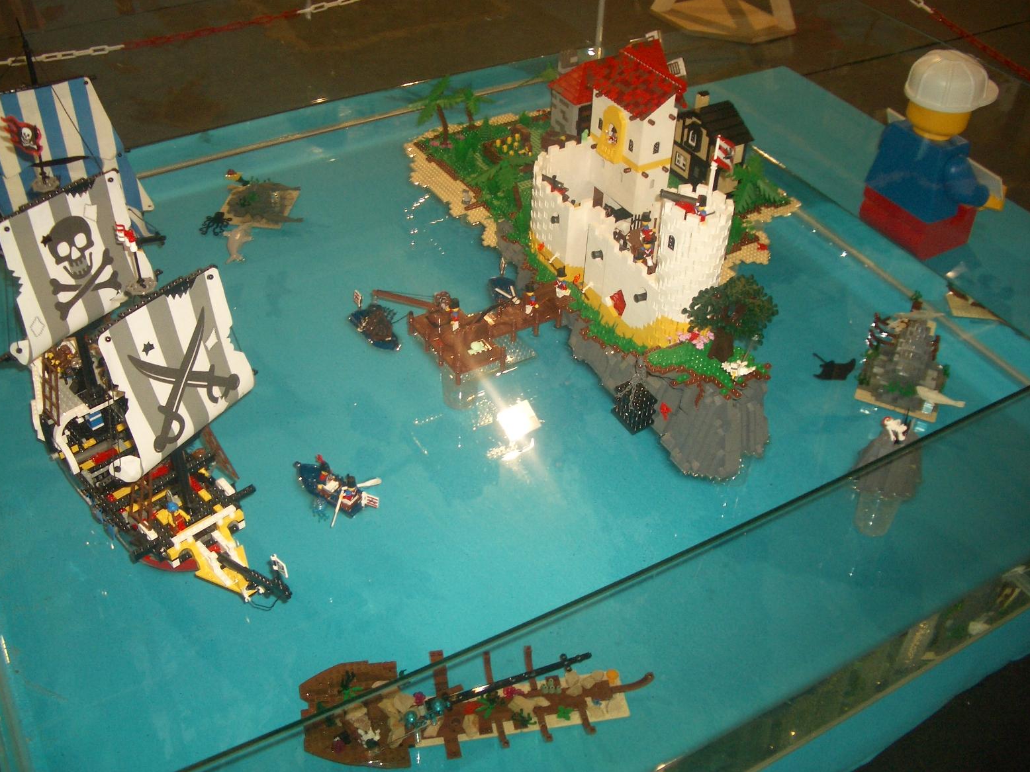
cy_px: 386
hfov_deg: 51.3
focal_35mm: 36
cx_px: 502
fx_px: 1071
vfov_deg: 39.7
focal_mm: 5.8
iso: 100
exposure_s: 1/60
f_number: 2.6
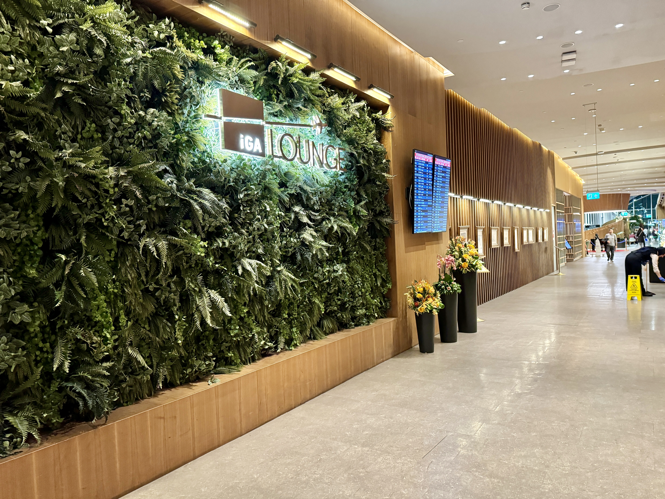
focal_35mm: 24
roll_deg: +2.3
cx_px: 332
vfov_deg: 56.8
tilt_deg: -2.0
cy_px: 250
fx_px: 461
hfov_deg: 71.6
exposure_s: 1/60
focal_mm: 6.86
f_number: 1.78
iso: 800
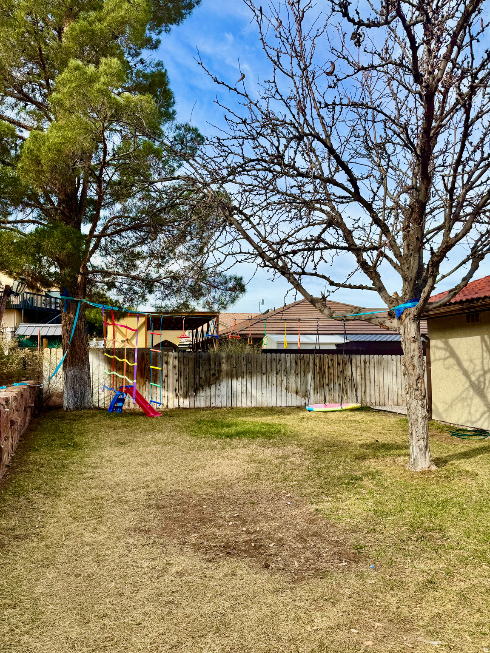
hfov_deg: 56.8
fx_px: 453
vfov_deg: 71.6
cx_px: 245
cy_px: 326
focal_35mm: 24
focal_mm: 6.76
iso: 80
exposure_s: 1/2710
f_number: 1.78
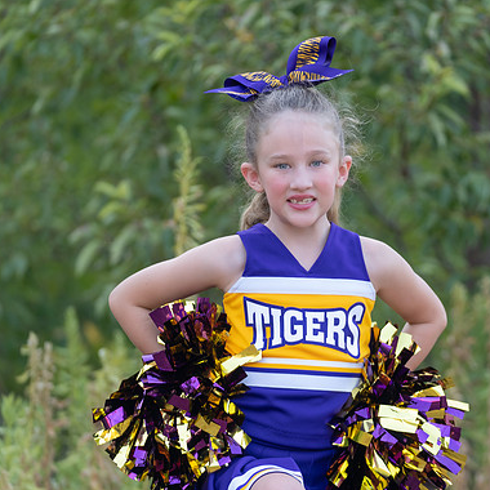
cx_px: 328
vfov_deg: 8.5
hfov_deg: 8.5
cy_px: 291
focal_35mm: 206
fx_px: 3299
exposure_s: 1/320
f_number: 2.8
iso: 320
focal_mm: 130
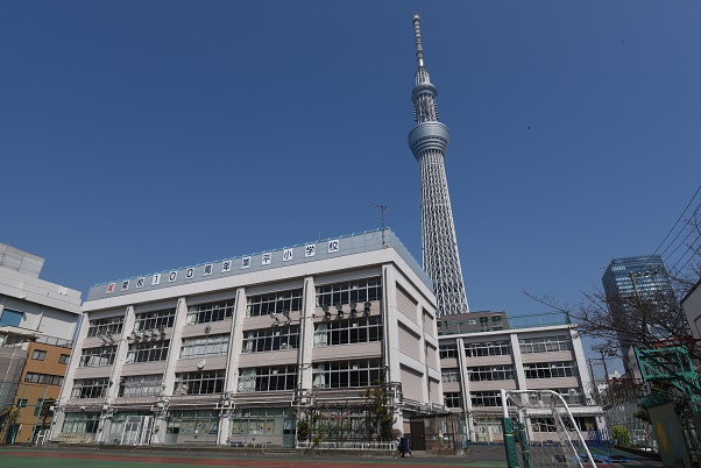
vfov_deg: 59.6
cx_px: 350
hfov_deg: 81.2
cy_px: 234
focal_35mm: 21
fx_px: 409
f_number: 11
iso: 100
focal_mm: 21
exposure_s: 1/320
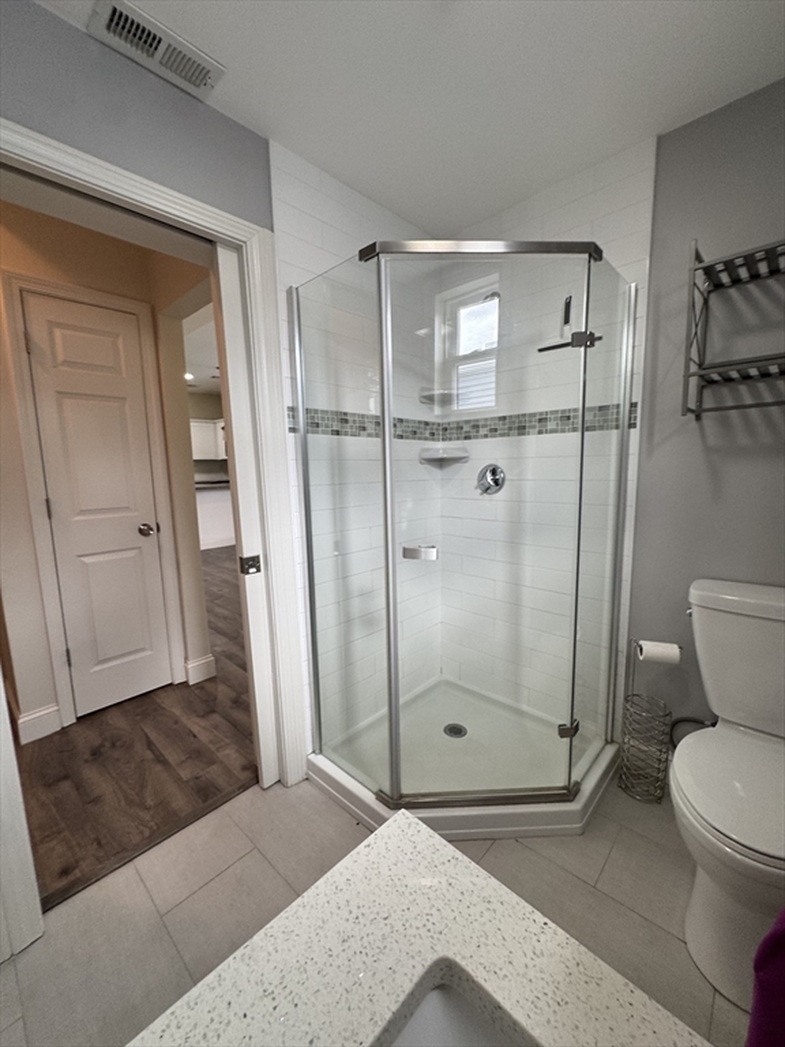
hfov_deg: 85.7
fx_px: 423
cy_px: 524
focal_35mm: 14
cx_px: 392
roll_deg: +2.7
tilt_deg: -9.1
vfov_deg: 102.1
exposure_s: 1/60
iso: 100
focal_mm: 2.22
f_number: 2.2
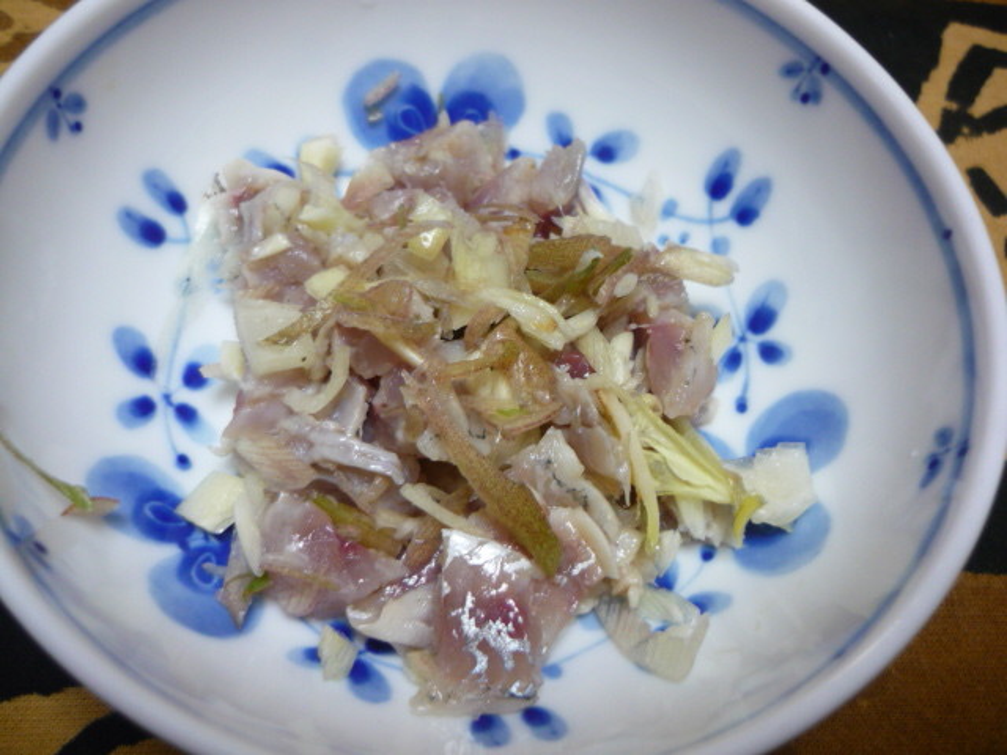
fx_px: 960
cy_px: 378
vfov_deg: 42.9
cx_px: 504
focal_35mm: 33
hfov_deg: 55.4
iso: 160
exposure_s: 1/30
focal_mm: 5.5
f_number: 2.8
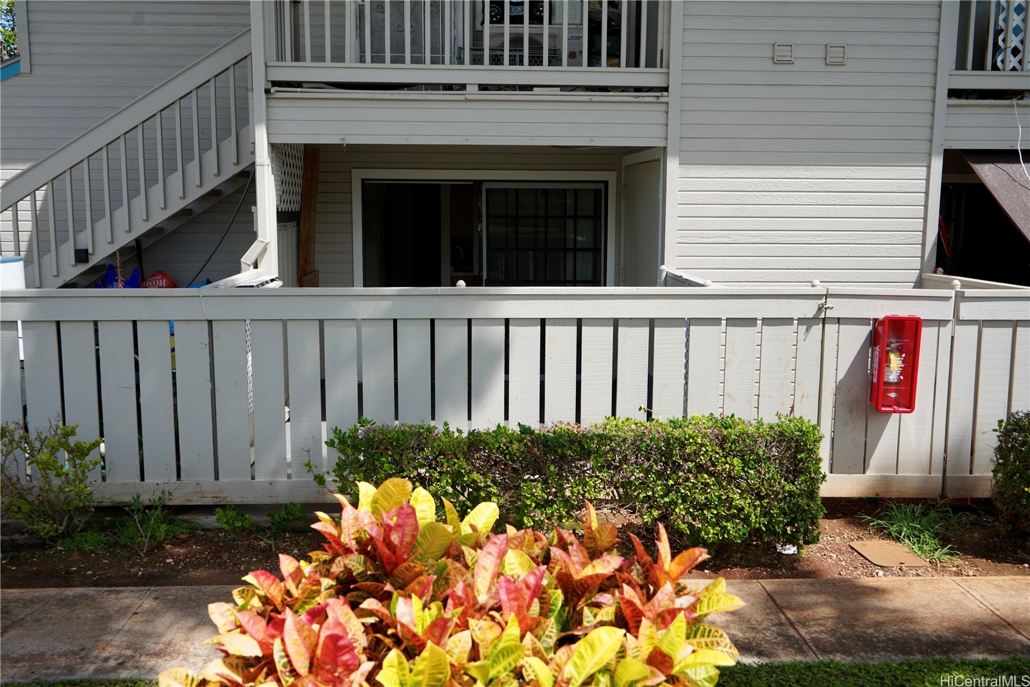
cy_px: 344
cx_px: 515
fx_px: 973
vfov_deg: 38.9
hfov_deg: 55.8
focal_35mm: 34
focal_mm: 34
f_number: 5.6
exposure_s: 1/320
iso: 100
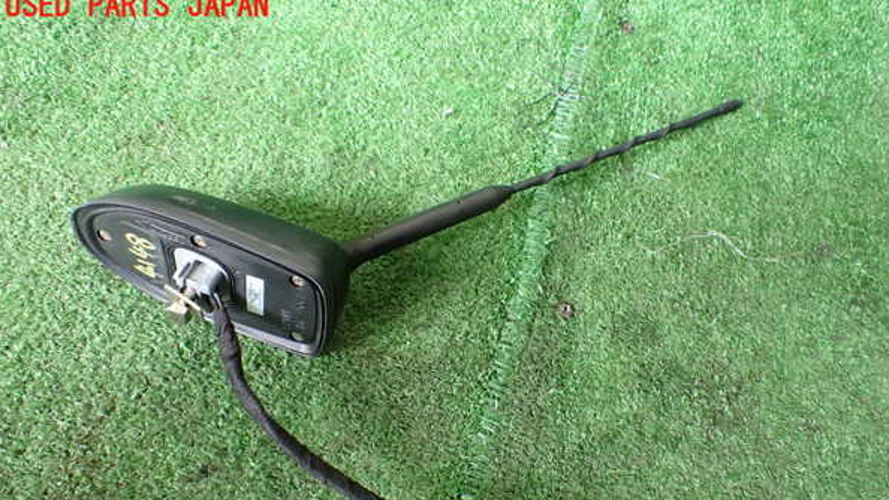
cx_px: 446
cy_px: 325
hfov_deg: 59.5
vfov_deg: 35.3
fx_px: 778
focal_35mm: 33
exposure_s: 1/125
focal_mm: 5.4
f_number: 2.3
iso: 640
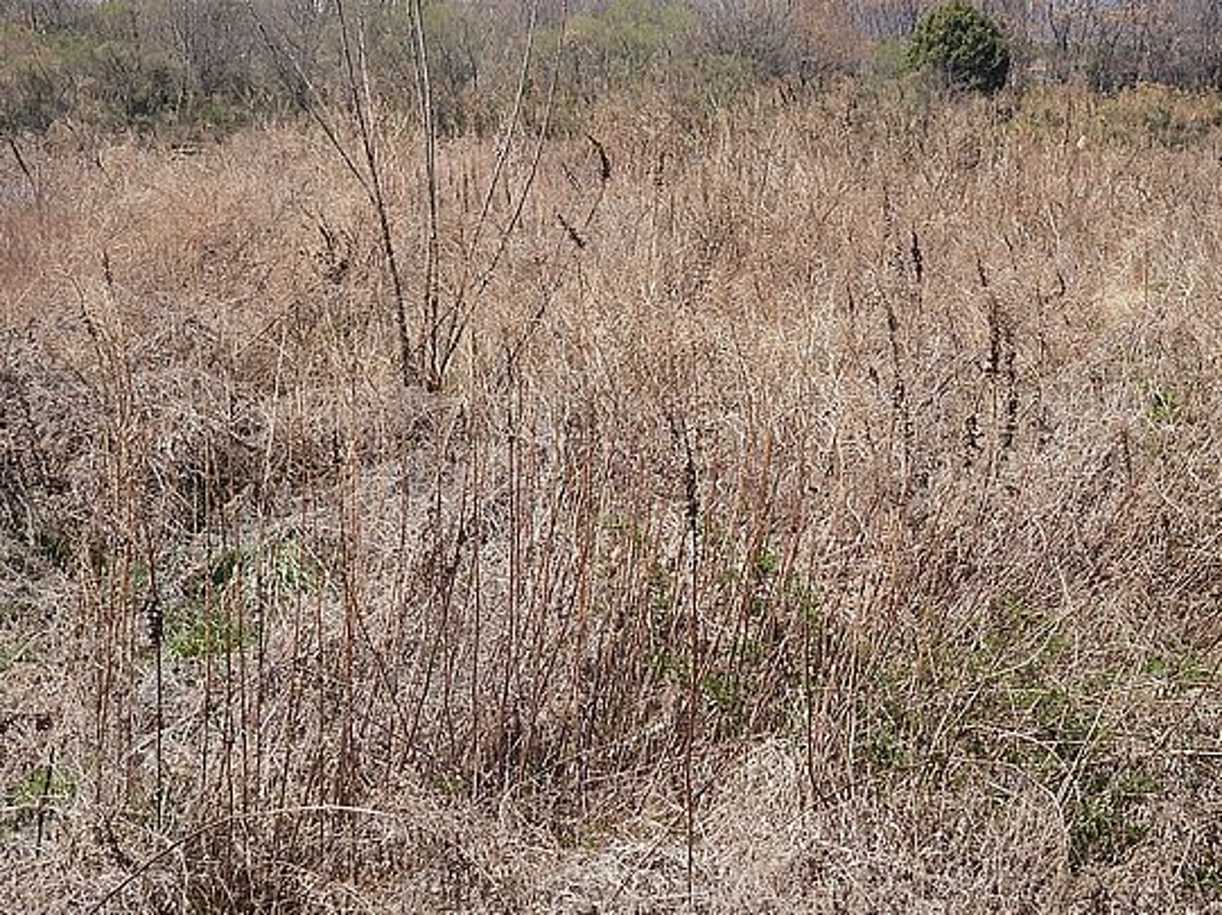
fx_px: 3916
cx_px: 669
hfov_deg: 17.7
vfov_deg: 13.3
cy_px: 671
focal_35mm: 111
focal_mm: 13.4
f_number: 3.5
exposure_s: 1/1000
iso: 100
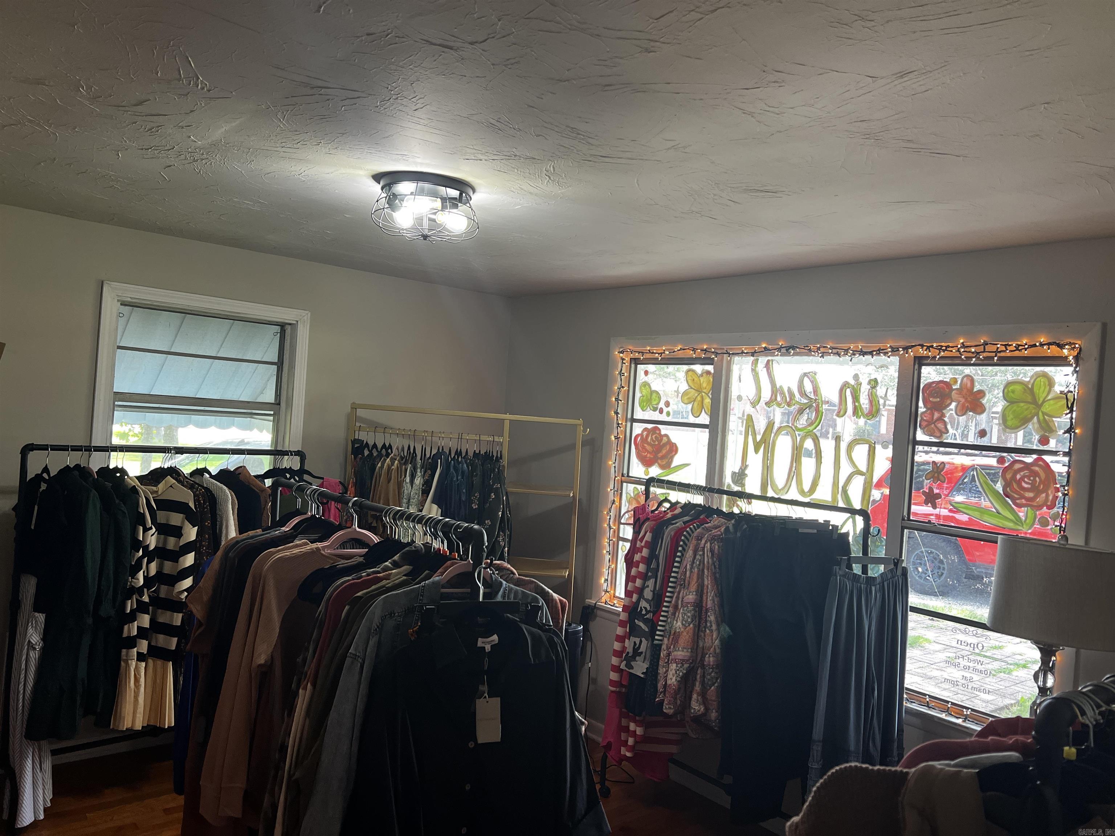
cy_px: 418
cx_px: 558
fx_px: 837
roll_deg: -4.1
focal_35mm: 26
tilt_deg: -0.7
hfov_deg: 67.3
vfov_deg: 53.1
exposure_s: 1/120
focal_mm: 5.7
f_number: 1.5
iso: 125
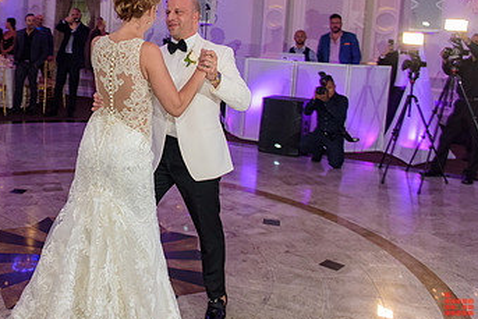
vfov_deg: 30.2
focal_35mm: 44
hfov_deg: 43.5
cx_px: 139
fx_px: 584
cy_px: 95
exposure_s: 1/125
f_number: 3.2
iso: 1600
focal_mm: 26
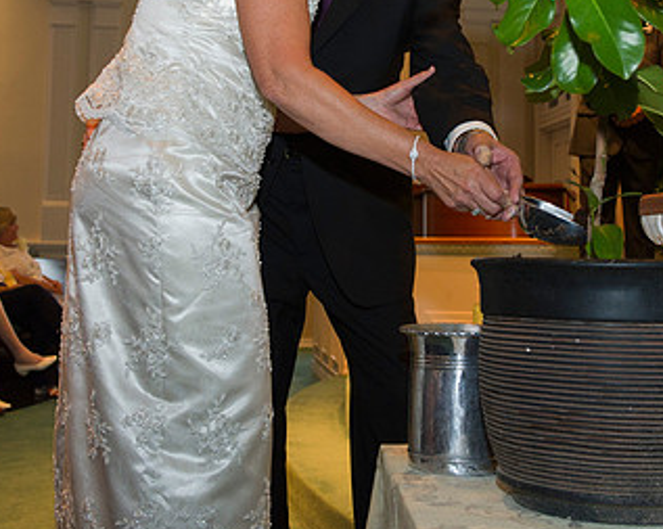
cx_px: 374
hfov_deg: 34.1
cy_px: 157
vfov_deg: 27.3
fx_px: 1078
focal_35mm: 55
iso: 1600
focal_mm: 32
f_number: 4
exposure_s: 1/60
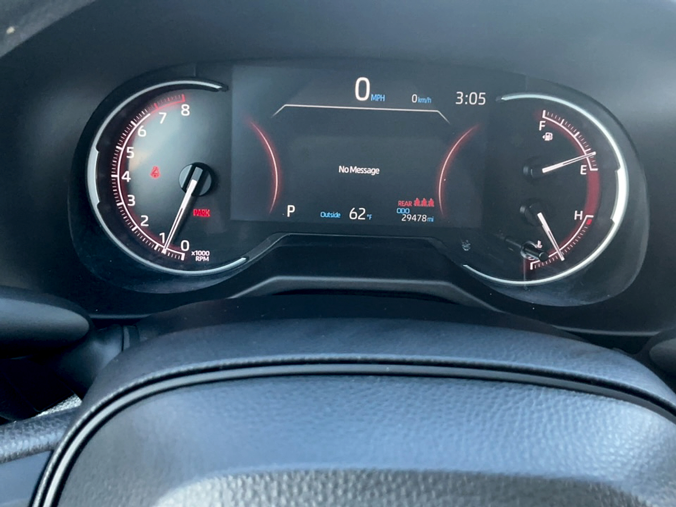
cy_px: 254
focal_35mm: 30
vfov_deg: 46.8
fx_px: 586
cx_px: 338
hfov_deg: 60.0
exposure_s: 1/60
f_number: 1.8
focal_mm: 3
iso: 100
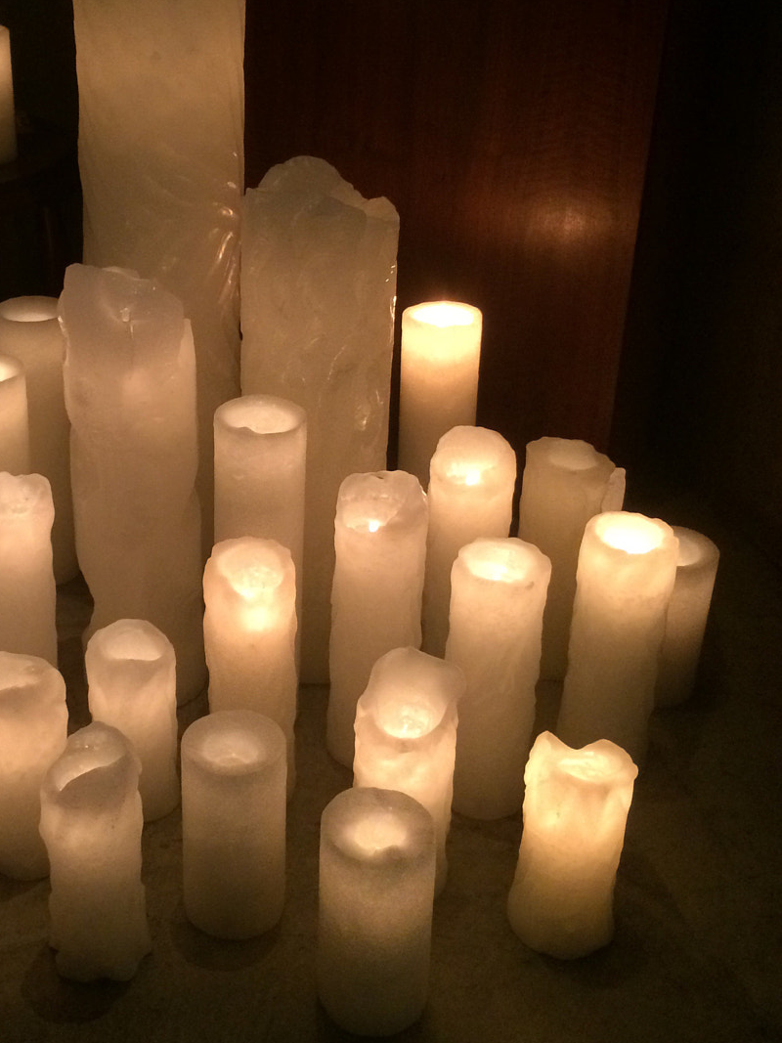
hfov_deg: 31.6
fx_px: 1356
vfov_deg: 41.9
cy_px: 432
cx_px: 196
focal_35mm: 45
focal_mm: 4.12
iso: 250
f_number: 2.2
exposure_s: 1/30
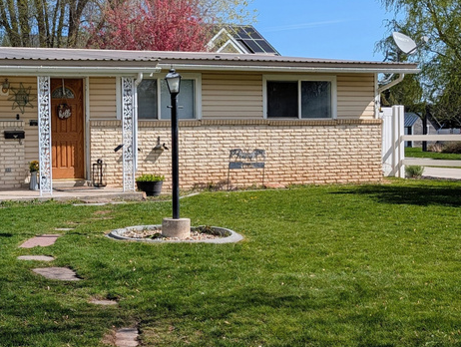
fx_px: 707
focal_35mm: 53
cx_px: -24
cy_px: 162
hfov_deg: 32.5
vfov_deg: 27.6
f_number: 1.68
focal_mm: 6.9
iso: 18
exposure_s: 1/1195
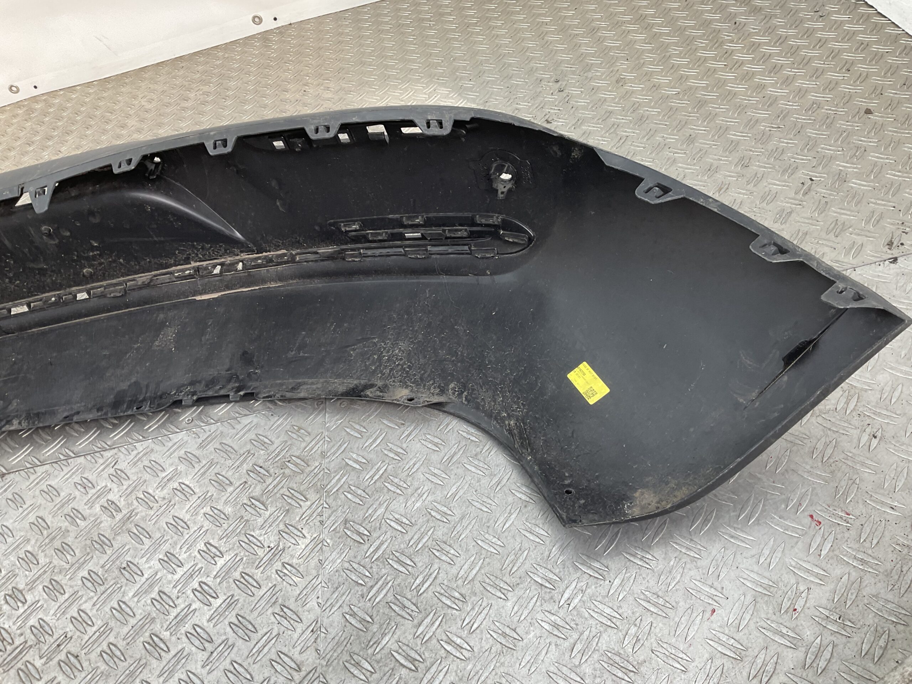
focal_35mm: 29
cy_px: 342
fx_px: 764
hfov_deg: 61.7
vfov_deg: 48.2
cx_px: 456
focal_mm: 3
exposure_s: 1/120
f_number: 1.8
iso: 32
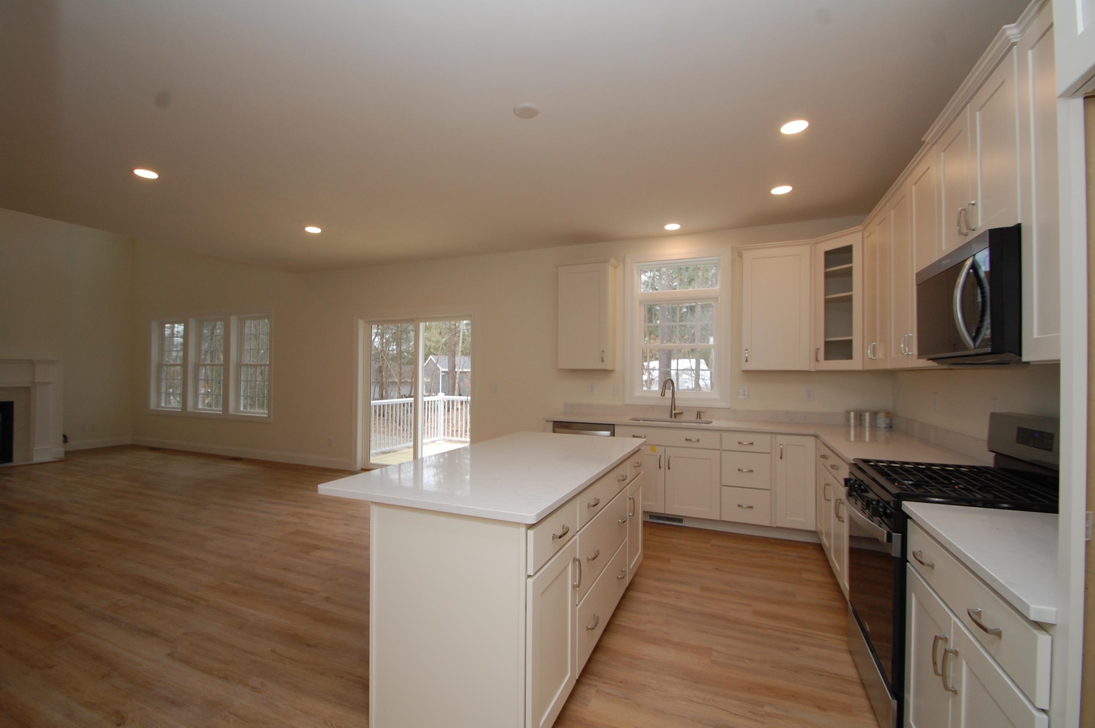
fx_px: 456
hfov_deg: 100.4
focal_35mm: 15
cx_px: 548
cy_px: 364
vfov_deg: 77.2
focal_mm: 10
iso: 400
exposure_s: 1/100
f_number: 5
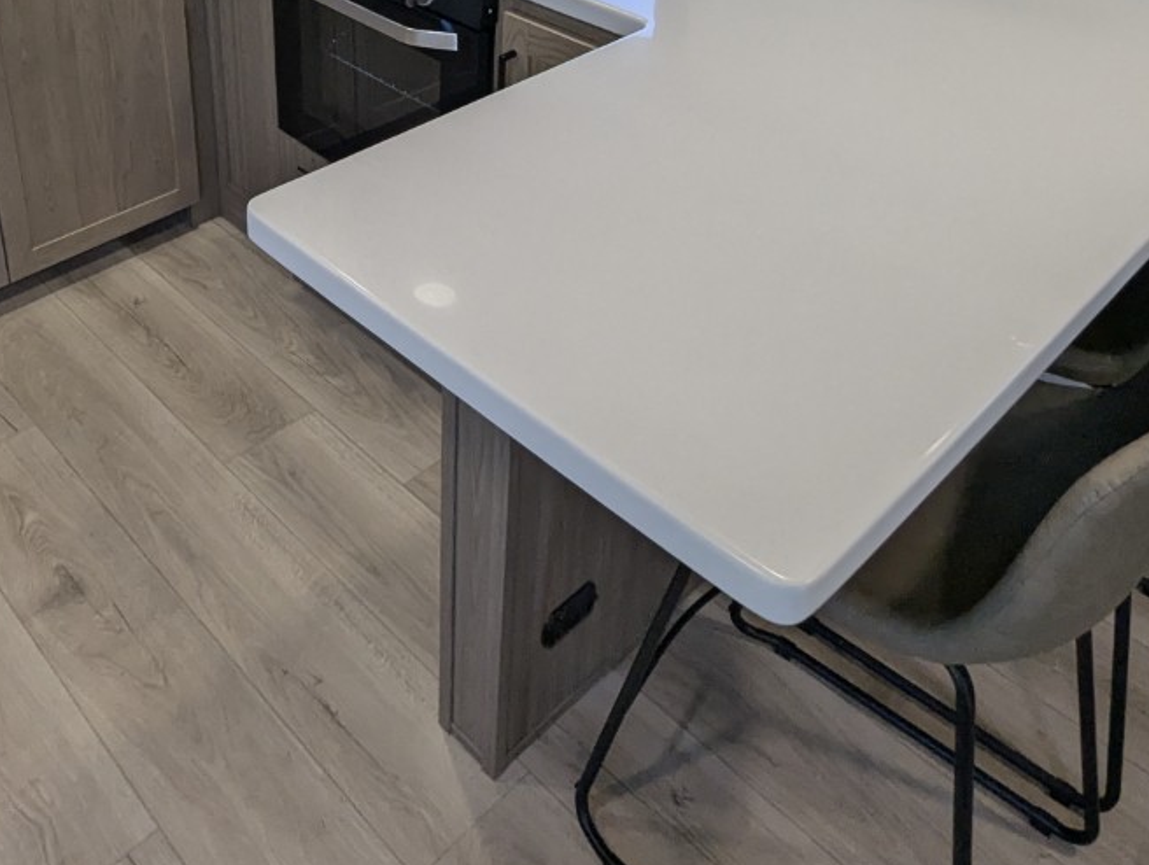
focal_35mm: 34
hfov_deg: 52.9
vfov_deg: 38.2
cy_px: 40
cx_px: 384
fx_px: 1130
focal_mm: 2.35
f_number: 2.2
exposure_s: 1/164
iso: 158
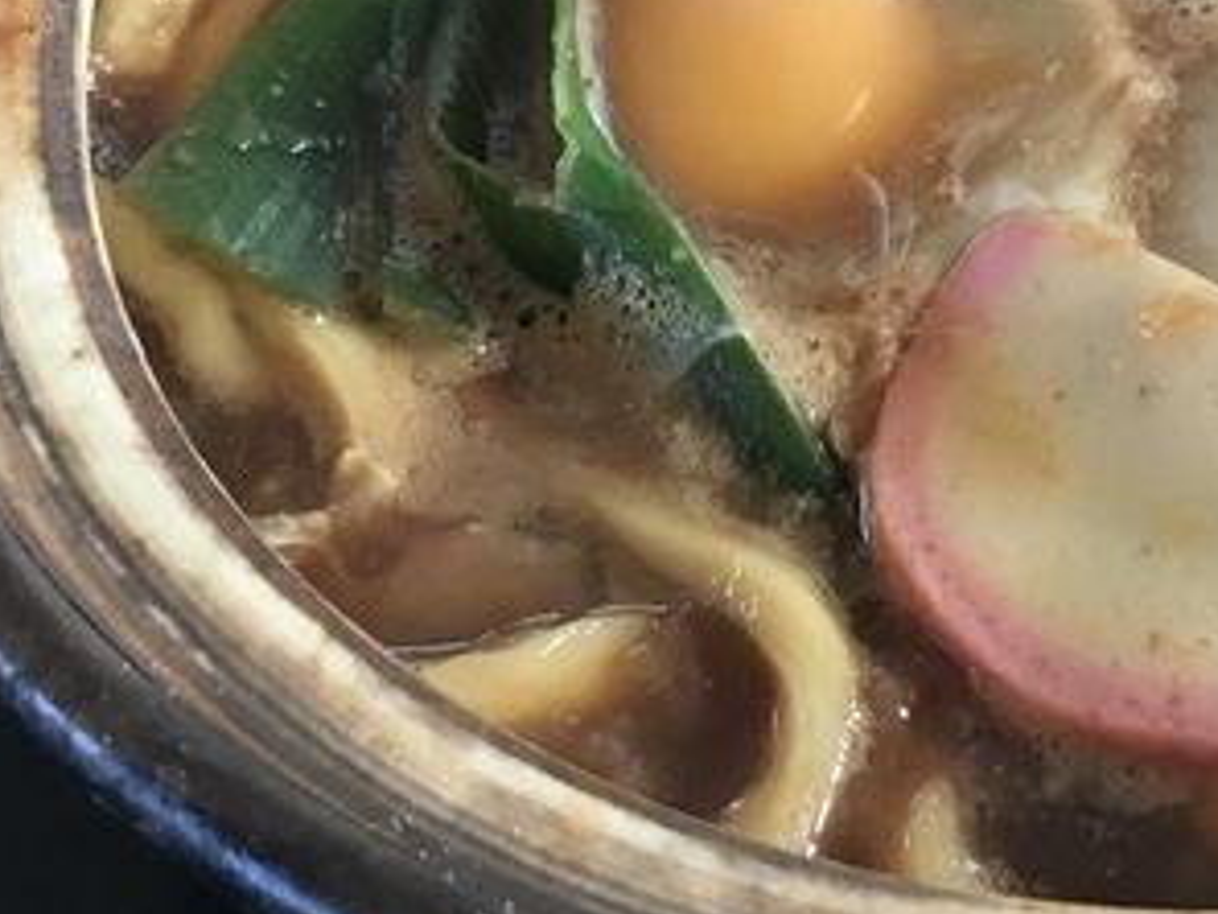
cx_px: 1138
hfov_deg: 24.5
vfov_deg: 18.7
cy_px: 47
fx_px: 2709
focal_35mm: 77
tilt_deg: -48.7
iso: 40
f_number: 1.8
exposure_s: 1/30
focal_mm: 3.99
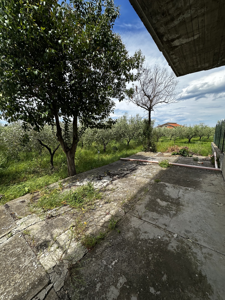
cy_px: 150
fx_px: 121
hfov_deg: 85.7
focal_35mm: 14
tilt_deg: -8.3
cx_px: 112
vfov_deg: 102.1
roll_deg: +1.6
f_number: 2.2
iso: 40
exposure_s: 1/1319
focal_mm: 2.22
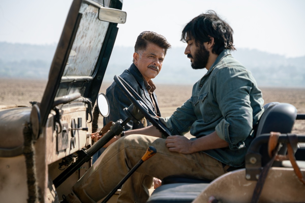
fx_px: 1102
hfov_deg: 15.8
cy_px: 102
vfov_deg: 10.6
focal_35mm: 130
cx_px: 152
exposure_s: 1/640
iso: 125
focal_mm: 130
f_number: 6.3
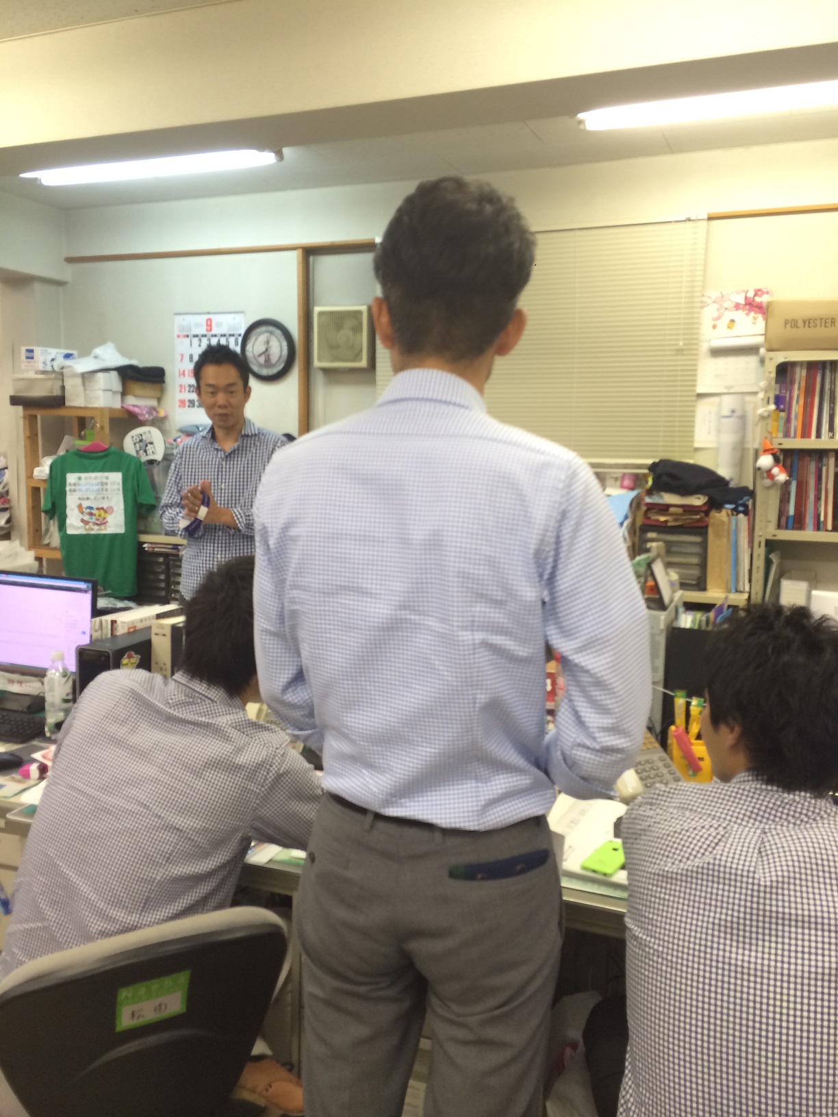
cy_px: 558
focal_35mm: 30
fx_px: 968
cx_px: 419
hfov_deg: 46.8
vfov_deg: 60.0
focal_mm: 4.12
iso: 80
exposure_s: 1/30
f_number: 2.2
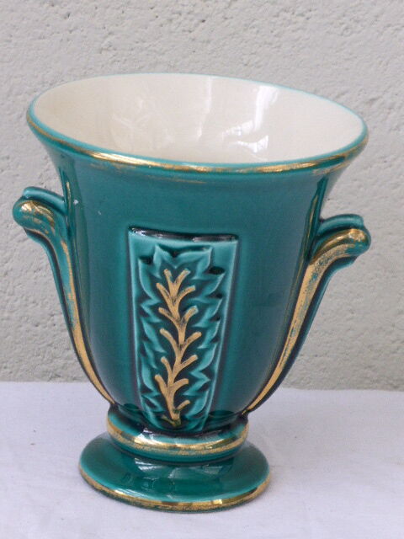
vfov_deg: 11.6
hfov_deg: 8.7
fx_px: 2645
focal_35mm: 170
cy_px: 270
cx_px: 202
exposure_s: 1/8
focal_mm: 27.6
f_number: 5.4
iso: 400
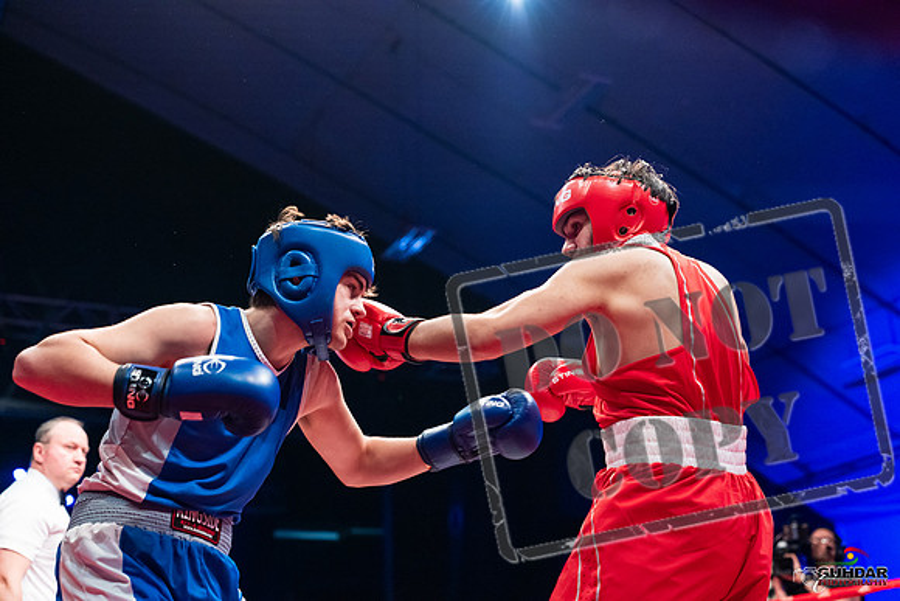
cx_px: 450
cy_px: 300
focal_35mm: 50
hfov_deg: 39.6
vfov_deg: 27.0
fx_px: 1250
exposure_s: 1/1000
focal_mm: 50
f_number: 2.8
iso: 4000
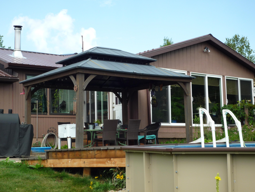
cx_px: 128
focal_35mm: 56
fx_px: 413
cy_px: 96
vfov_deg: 26.1
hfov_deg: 34.3
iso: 100
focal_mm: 9.9
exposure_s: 1/250
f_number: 4.5
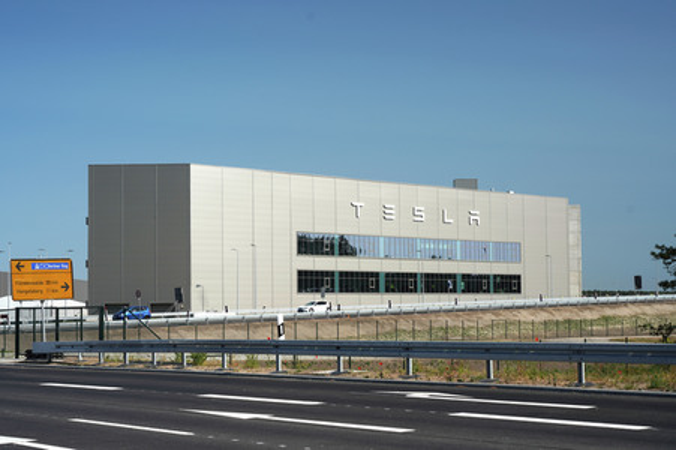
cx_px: 338
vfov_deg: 24.6
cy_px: 225
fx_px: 1032
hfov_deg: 36.3
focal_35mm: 55
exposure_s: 1/160
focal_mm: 55
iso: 100
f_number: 8
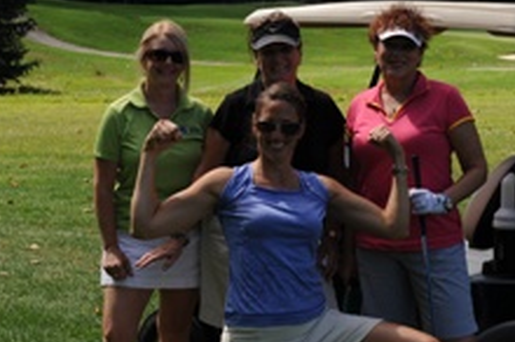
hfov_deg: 20.0
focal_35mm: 102
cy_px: 26
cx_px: 300
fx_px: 1457
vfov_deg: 13.3
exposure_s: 1/320
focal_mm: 50
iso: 200
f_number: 9
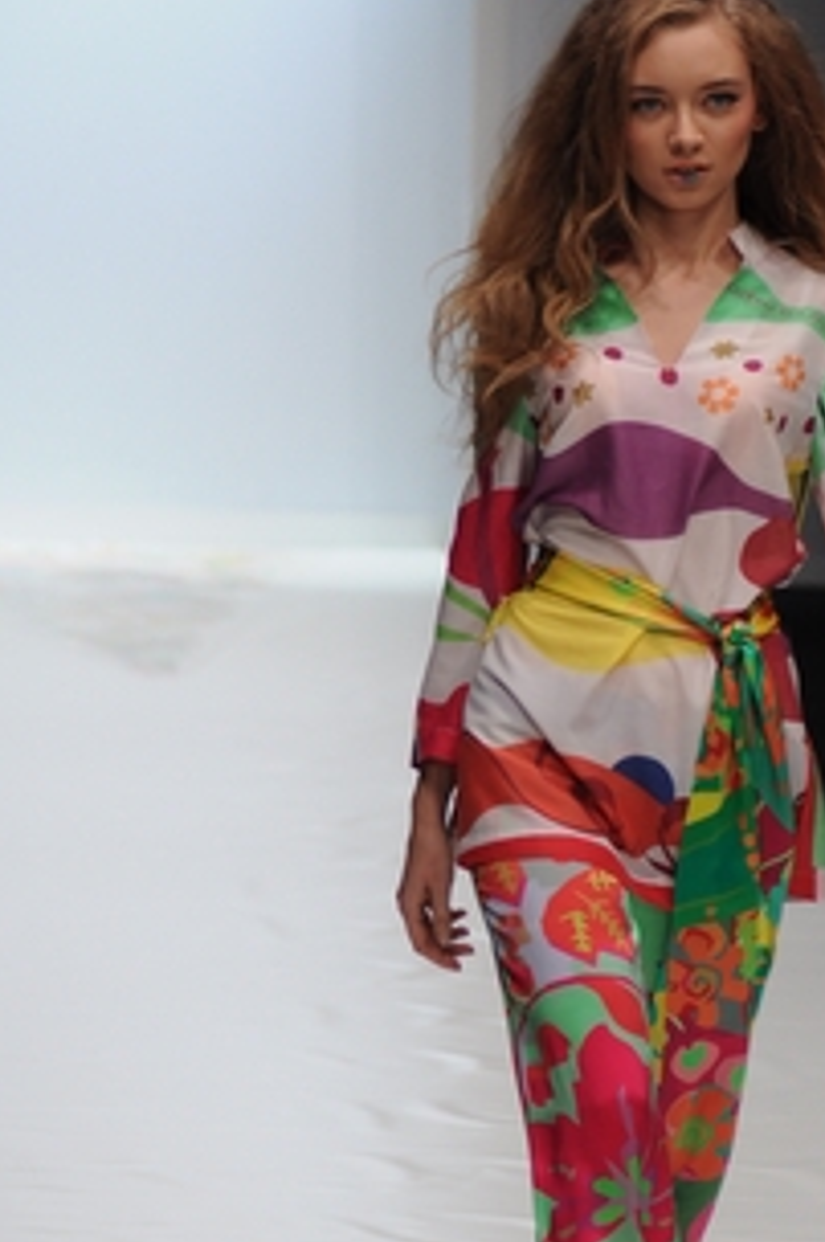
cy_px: 805
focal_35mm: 236
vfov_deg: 8.7
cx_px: 602
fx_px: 8130
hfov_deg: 5.8
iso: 640
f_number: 3.5
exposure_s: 1/320
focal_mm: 92
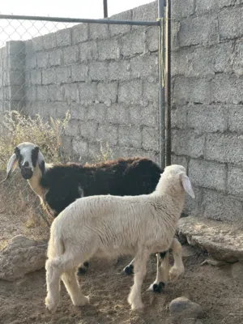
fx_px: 449
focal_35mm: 48
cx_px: 122
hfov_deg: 30.3
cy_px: 162
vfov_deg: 39.7
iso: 64
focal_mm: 6.86
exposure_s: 1/377
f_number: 1.78
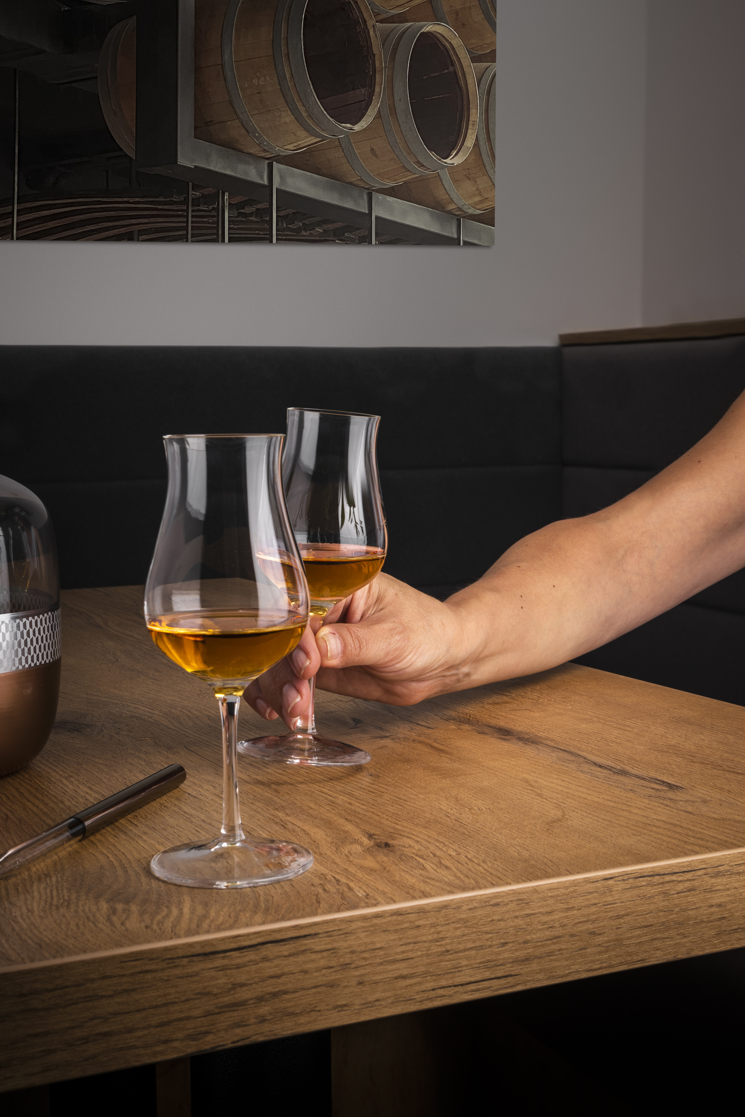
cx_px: 372
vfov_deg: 38.9
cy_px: 558
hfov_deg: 26.5
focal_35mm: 51
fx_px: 1582
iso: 100
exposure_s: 1/200
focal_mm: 34
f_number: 14
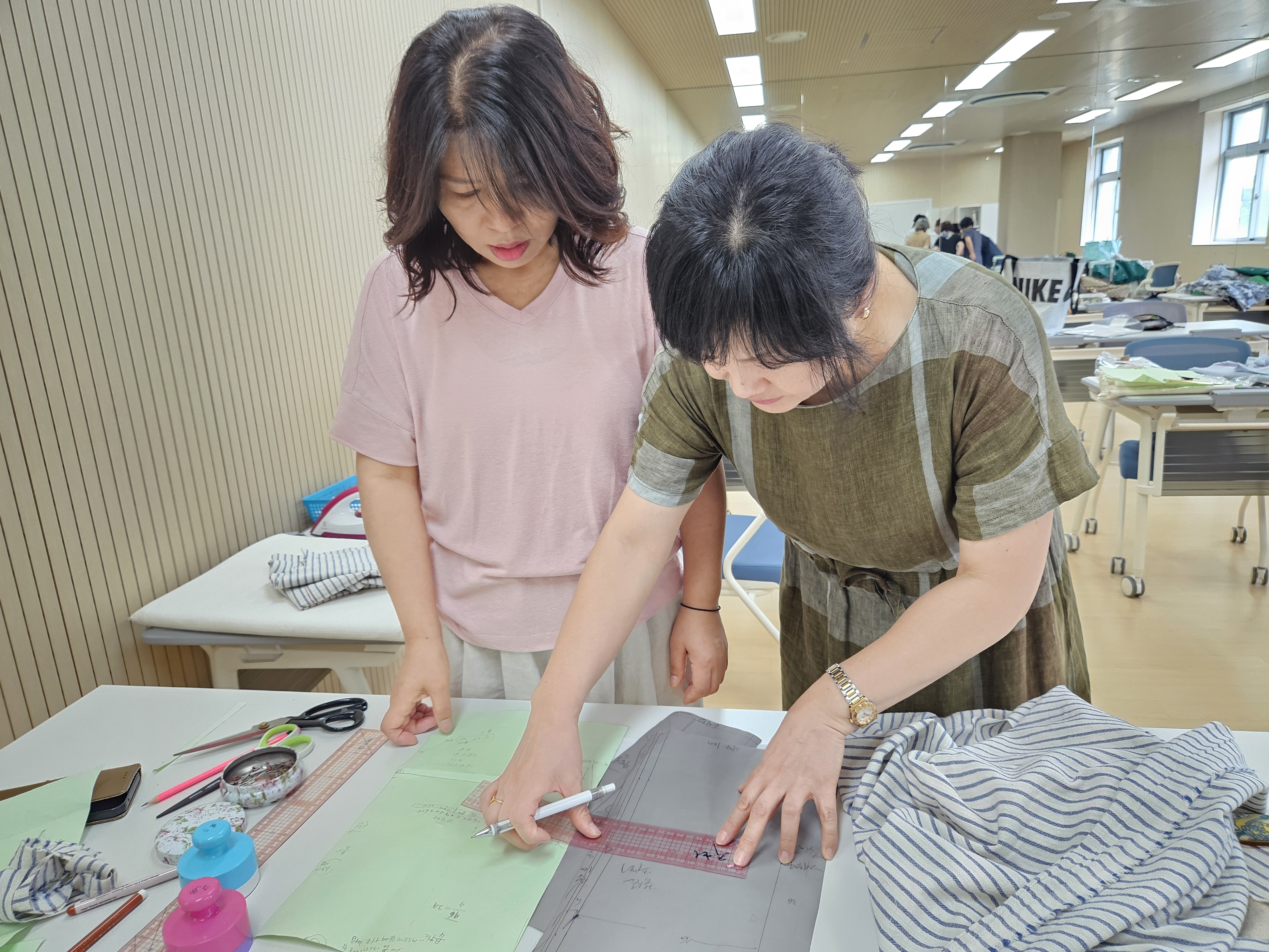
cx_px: 634
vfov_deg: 58.9
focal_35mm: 23
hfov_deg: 73.9
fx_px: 843
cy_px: 476
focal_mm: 5.4
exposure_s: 1/120
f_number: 1.8
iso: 400
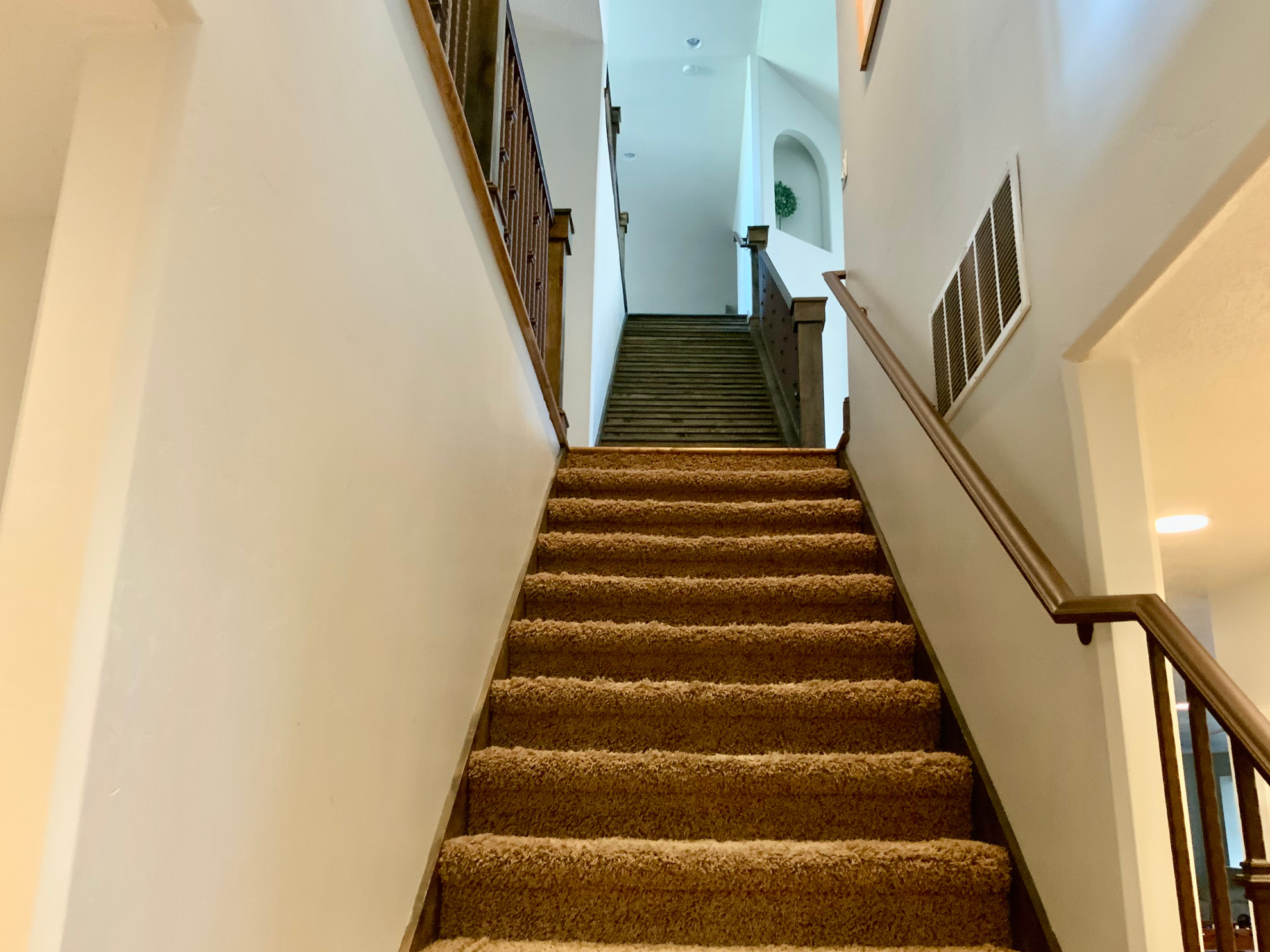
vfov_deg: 46.8
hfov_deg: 60.0
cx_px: 635
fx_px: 1101
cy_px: 472
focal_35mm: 30
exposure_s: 1/40
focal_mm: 3
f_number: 1.8
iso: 200
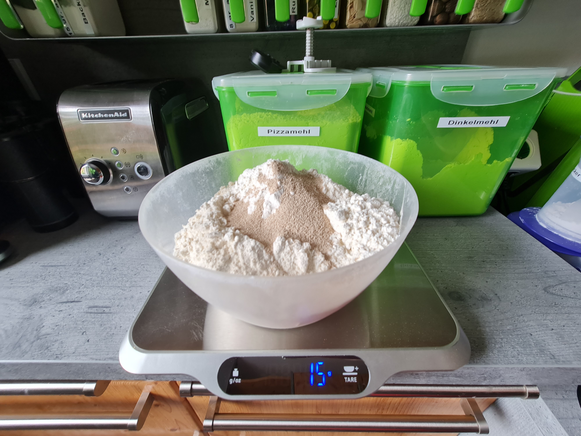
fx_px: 218
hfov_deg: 106.2
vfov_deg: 89.9
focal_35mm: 13
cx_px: 290
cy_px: 218
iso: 80
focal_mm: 2.2
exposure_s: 1/50
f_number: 2.2
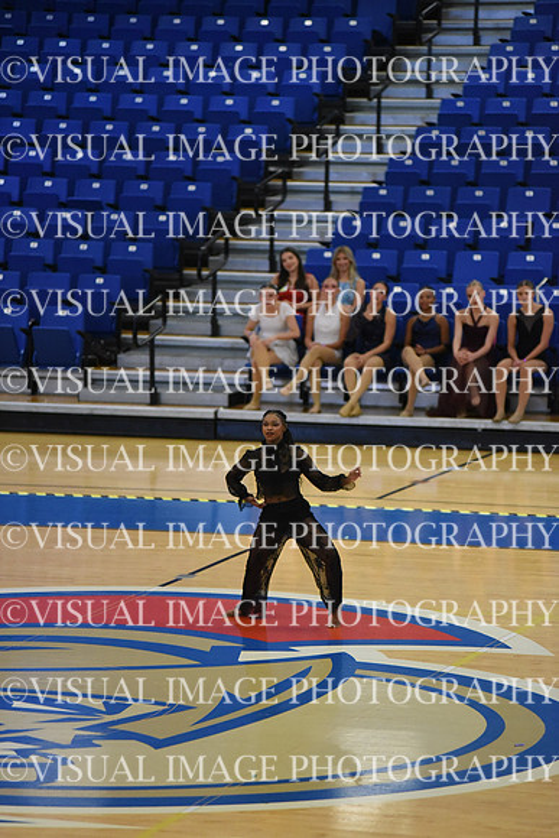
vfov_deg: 10.3
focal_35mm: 200
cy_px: 419
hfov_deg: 6.9
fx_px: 4655
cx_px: 280
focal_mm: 200
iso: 8000
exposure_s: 1/1000
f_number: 2.8
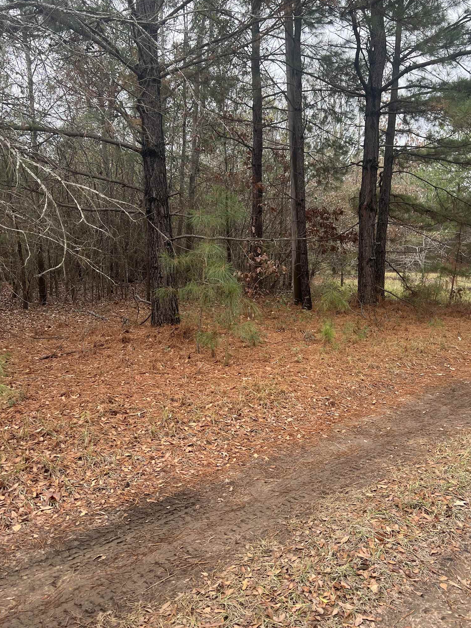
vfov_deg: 59.9
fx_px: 544
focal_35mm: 30
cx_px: 260
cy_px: 288
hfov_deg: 46.7
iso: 50
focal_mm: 5.7
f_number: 1.5
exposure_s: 1/446
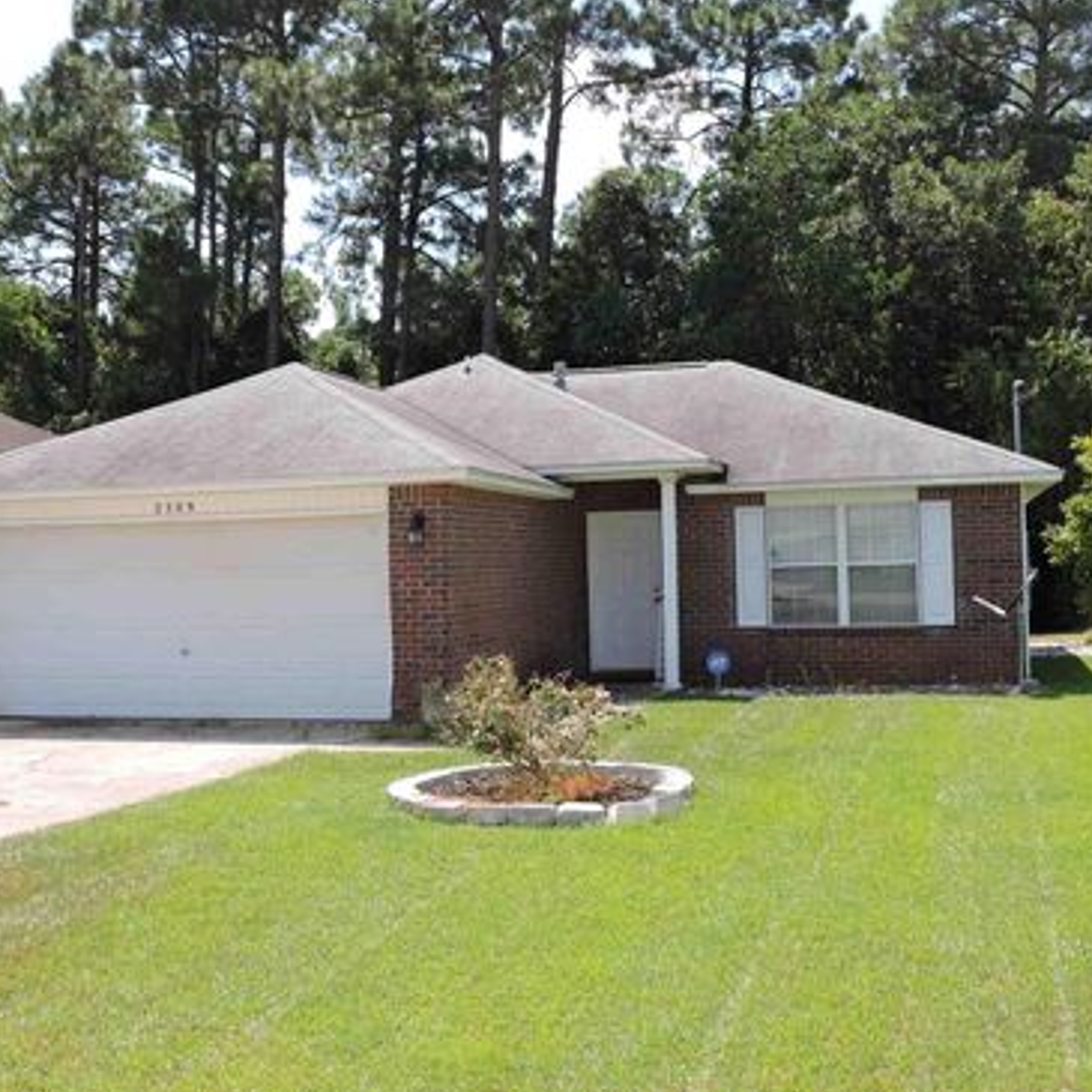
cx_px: 509
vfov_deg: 41.9
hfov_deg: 41.8
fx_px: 1428
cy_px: 549
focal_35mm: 40
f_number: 3.2
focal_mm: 5.9
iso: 200
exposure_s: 1/1250
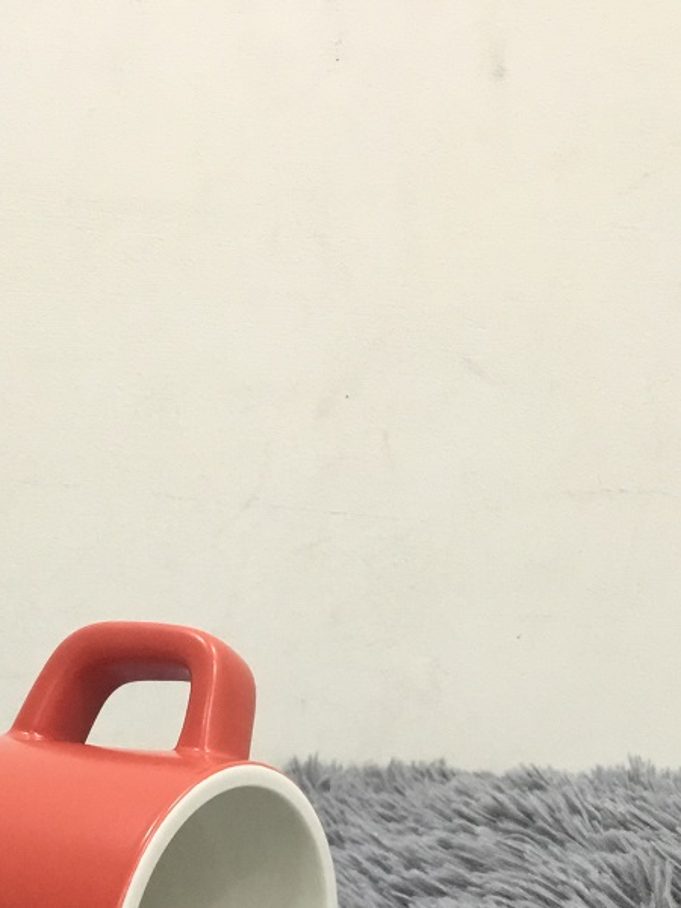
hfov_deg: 23.4
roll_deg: +0.7
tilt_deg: -14.3
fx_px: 1626
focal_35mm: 62
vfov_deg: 29.3
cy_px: 897
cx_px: 179
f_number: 2.4
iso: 125
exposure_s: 1/33
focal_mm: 3.3
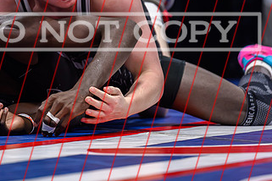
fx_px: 3362
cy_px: 9
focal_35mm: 445
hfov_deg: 4.6
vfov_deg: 3.1
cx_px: 71
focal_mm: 200
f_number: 2.8
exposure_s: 1/800
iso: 4000
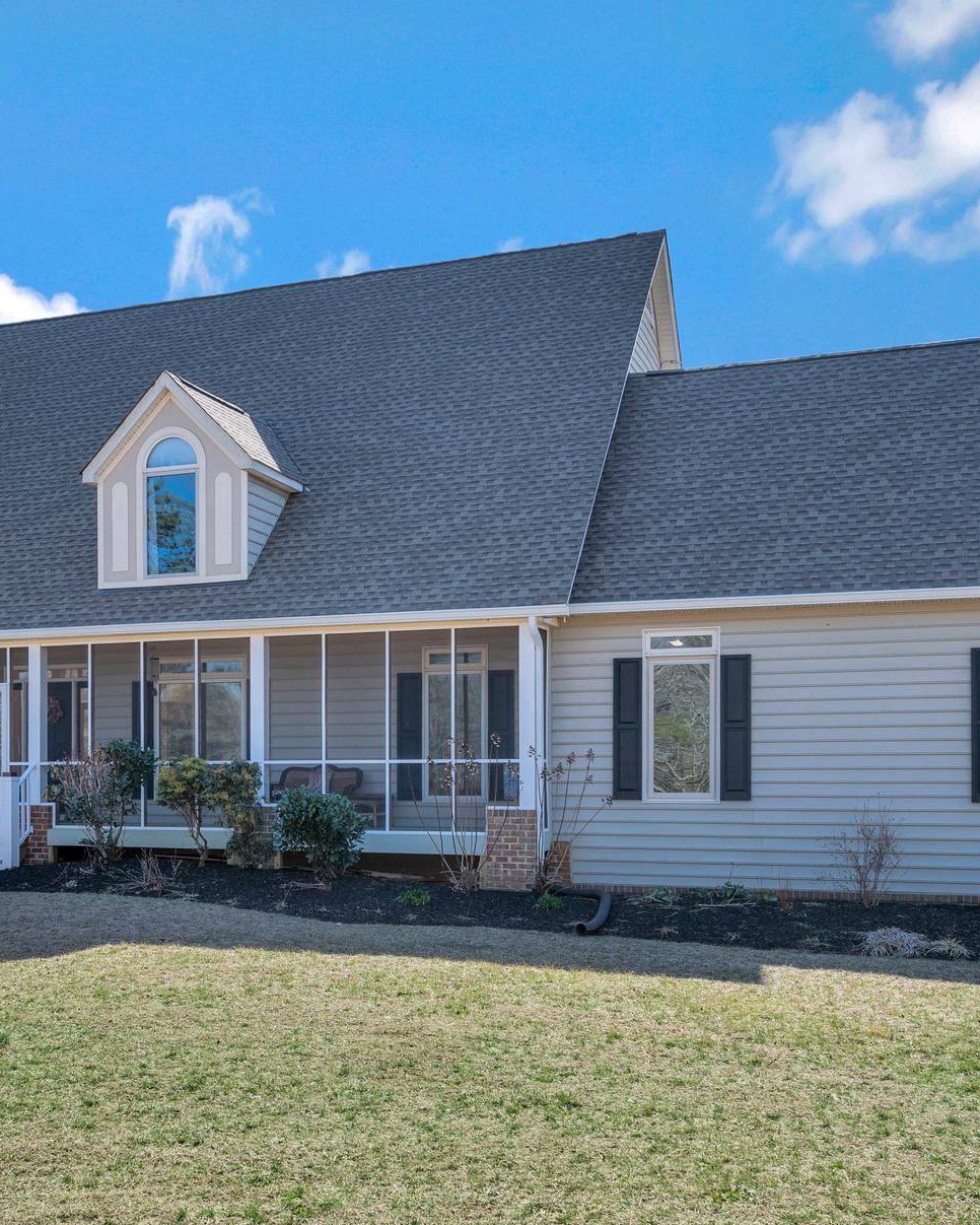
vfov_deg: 51.4
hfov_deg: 41.9
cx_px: 360
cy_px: 677
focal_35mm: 35
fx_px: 1269
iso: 100
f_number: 6.3
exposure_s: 1/320
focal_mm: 22
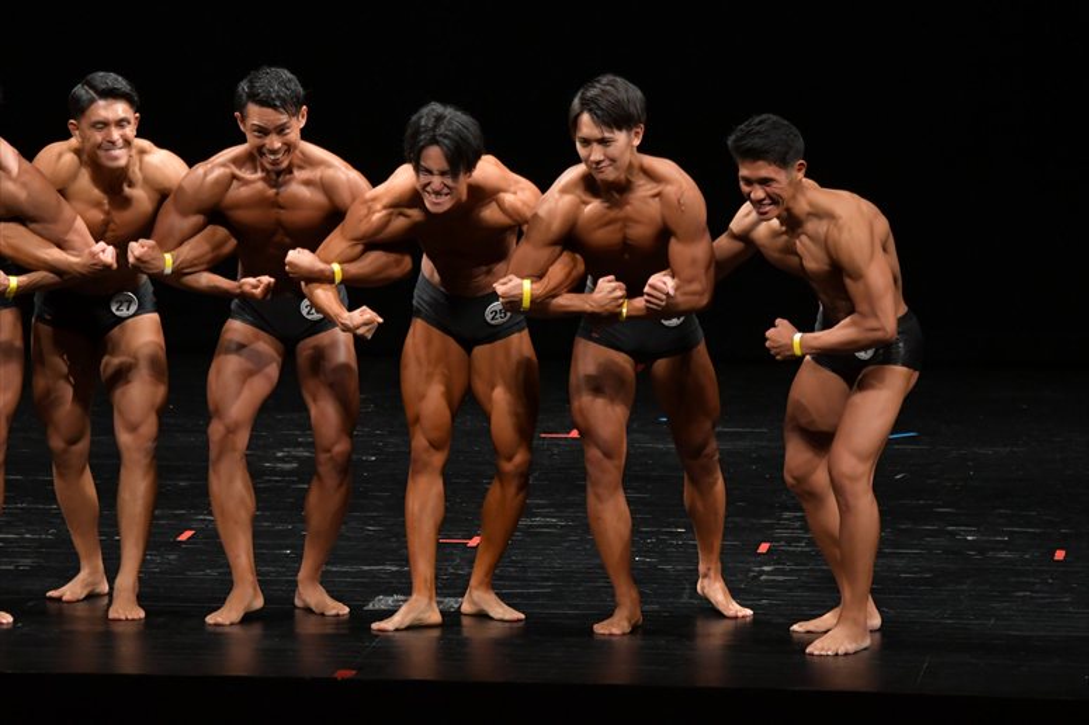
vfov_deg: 5.4
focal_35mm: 255
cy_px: 362
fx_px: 7710
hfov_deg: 8.1
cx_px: 544
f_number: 5.6
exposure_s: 1/400
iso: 3200
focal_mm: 170
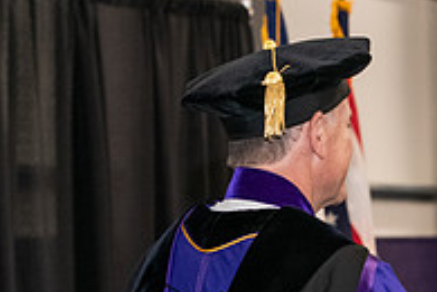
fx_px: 2525
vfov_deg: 6.6
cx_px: 394
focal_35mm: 208
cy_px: 197
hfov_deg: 9.8
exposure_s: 1/200
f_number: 5
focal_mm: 70
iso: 2500
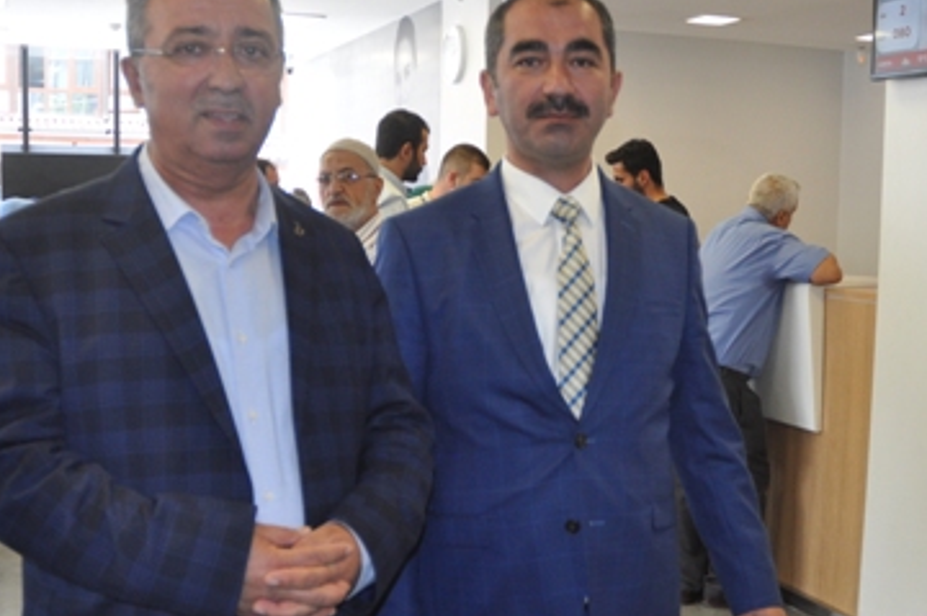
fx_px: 1234
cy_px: 378
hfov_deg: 40.9
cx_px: 566
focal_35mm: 48
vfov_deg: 27.9
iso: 640
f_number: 3.5
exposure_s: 1/125
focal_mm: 18
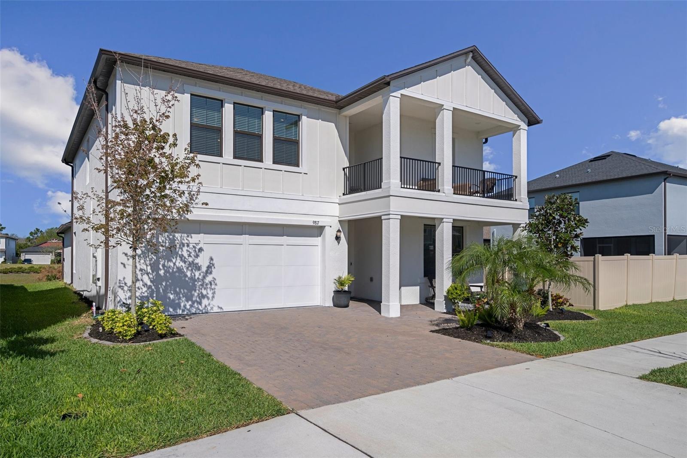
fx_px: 439
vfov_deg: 55.1
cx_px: 344
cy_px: 229
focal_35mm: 23
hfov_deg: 76.1
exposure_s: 1/400
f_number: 8
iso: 320
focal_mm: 23
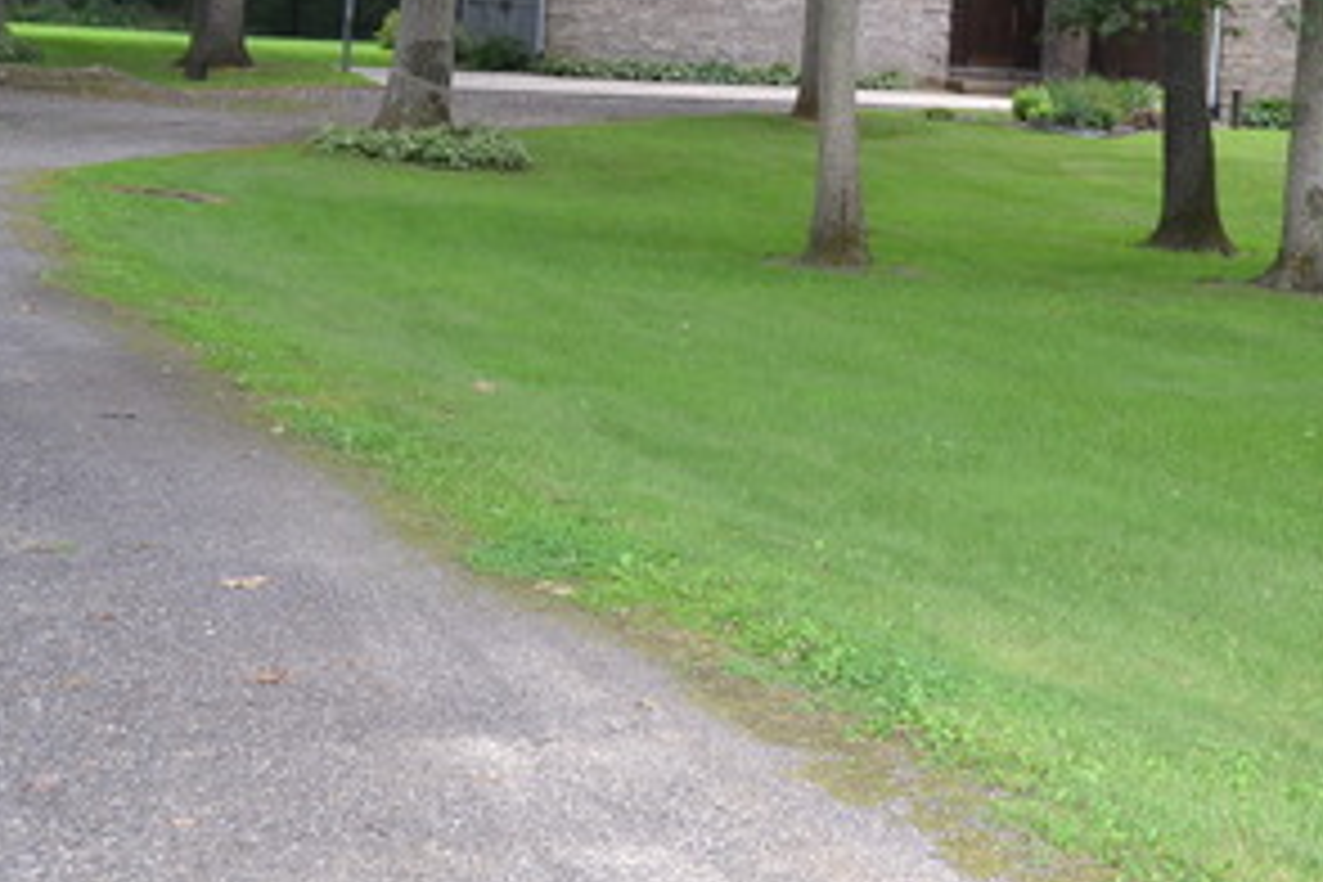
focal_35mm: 85
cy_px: 133
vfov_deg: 15.9
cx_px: 1408
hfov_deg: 22.7
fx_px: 3124
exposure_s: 1/125
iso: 250
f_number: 5.6
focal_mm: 26
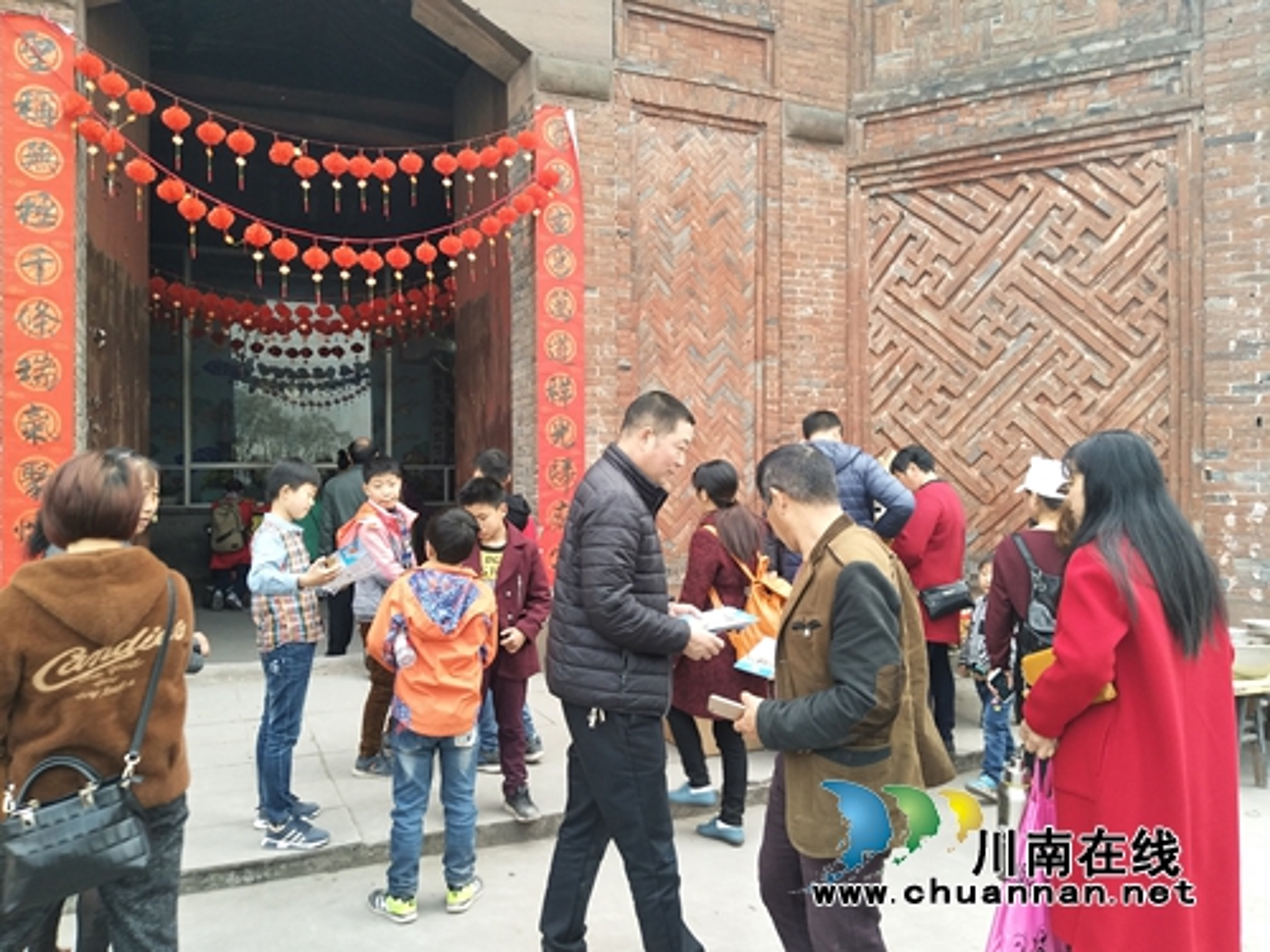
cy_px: 476
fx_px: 954
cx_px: 635
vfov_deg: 53.1
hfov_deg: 67.3
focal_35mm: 26
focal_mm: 3.88
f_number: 2
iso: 100
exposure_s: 1/100
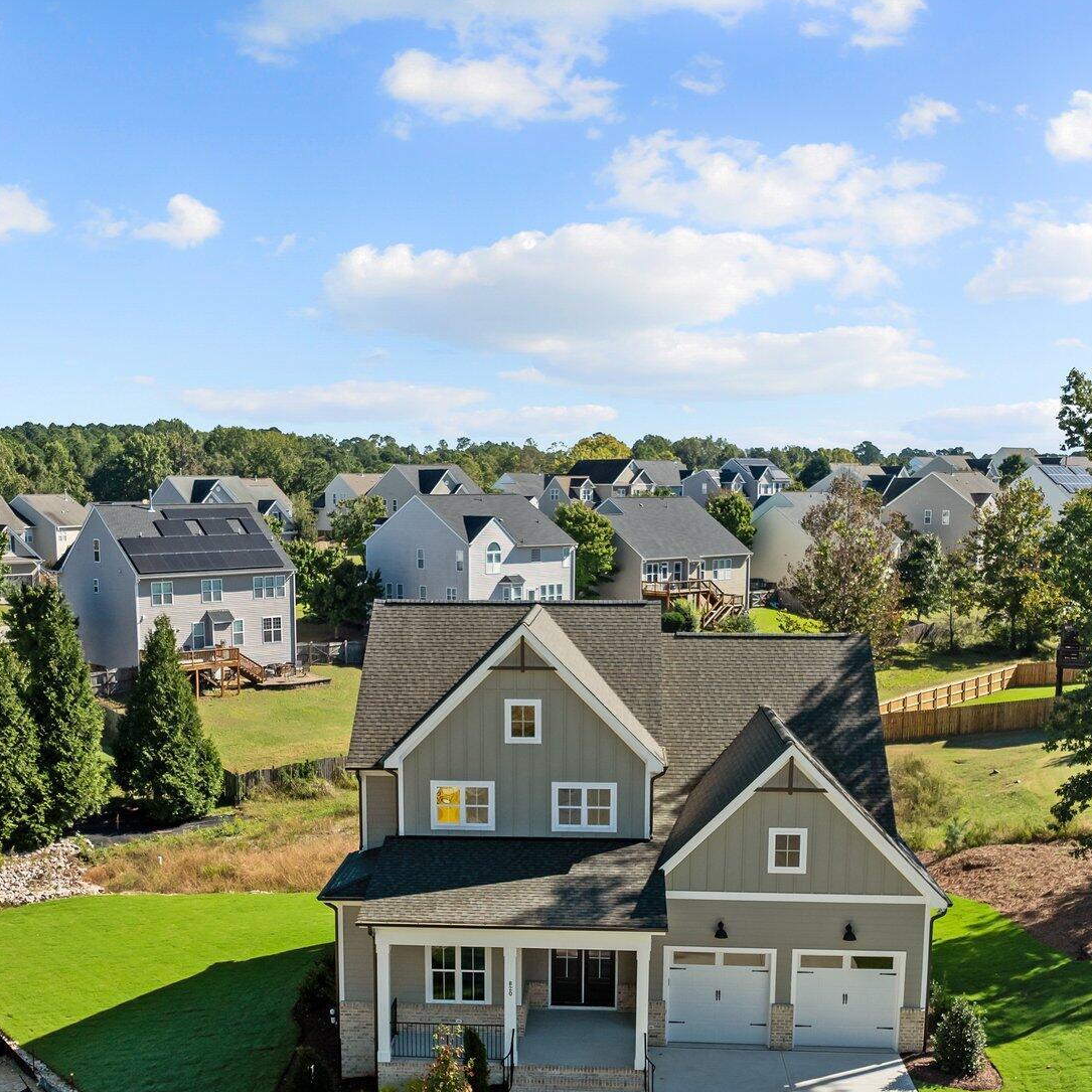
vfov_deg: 41.2
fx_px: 1428
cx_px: 479
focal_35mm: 40
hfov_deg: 41.8
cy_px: 752
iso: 140
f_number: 2.8
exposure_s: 1/500
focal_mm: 12.29
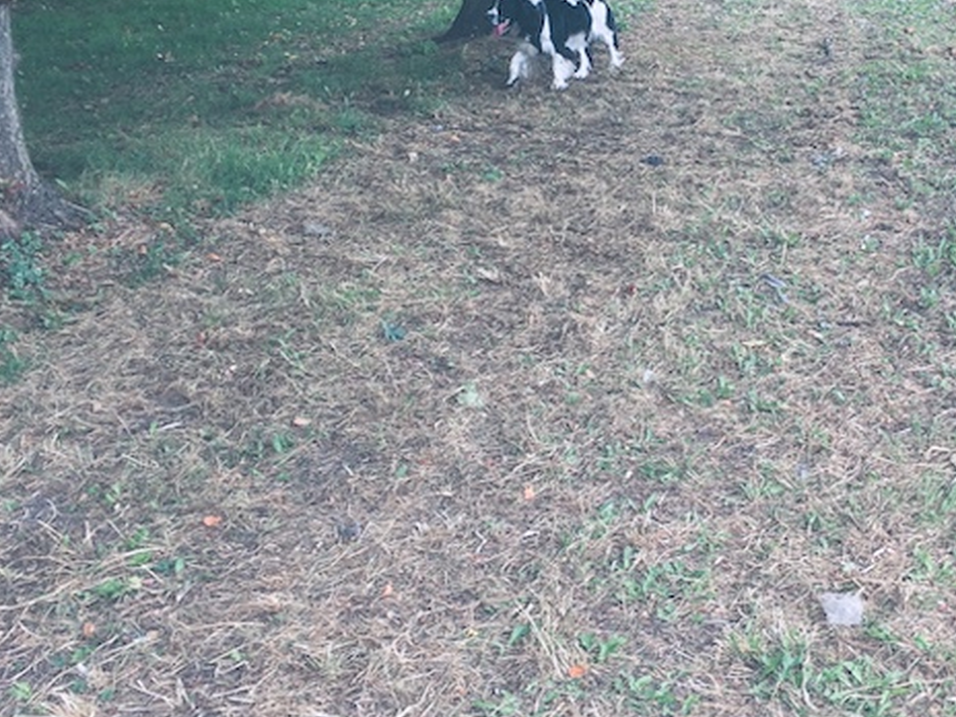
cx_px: 657
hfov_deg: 37.7
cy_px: 249
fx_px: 1381
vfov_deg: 28.9
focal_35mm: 50
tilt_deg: -21.2
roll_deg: +2.3
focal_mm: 4.15
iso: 40
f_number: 2.2
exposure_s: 1/100
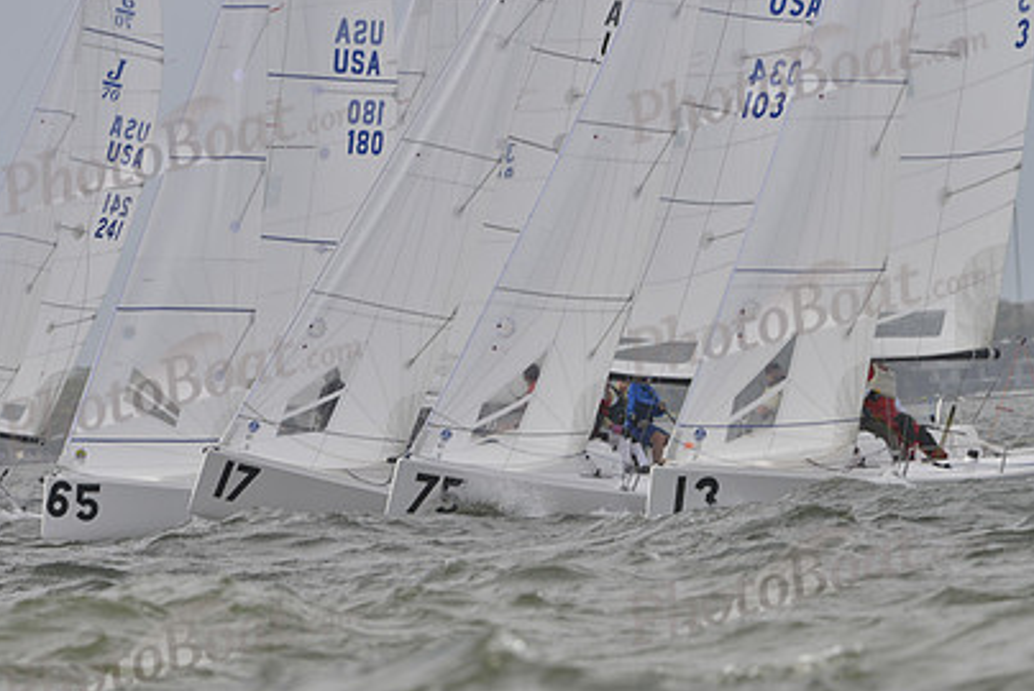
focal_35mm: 574
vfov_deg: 2.4
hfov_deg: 3.6
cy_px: 482
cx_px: 497
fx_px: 16498
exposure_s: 1/1250
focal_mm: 400
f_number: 8
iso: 400
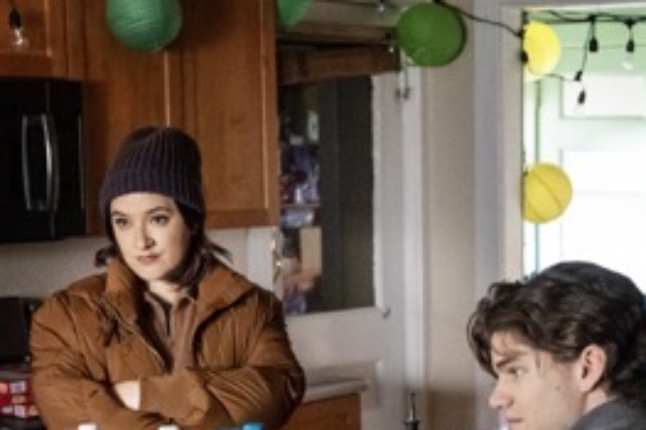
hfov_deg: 21.6
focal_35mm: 93
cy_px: 397
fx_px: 1668
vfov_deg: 14.5
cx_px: 540
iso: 4000
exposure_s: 1/100
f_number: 4
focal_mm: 33
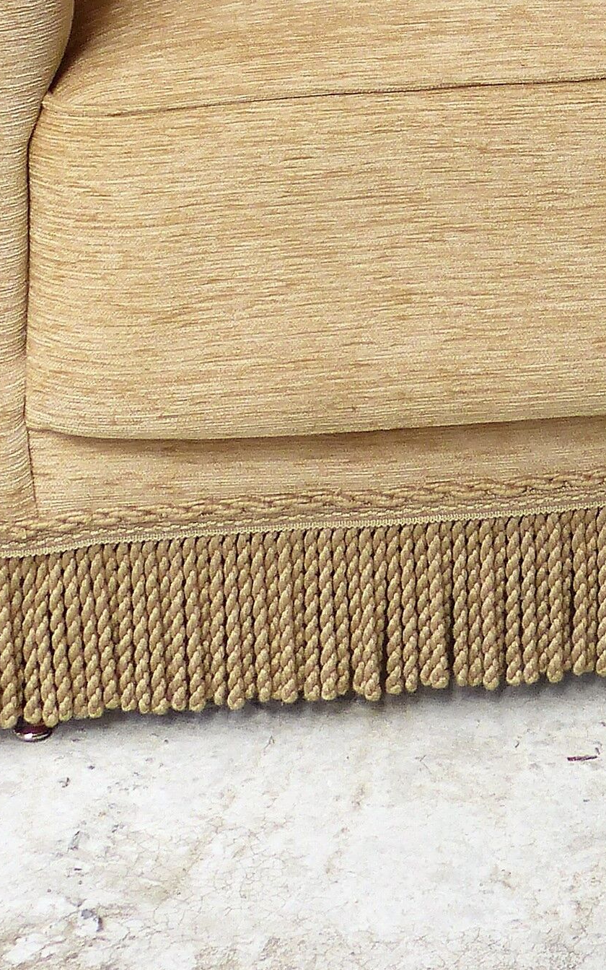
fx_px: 3250
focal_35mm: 123
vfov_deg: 16.3
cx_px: 693
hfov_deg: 10.5
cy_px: -208
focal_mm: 6.8
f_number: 4
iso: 100
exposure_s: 1/500
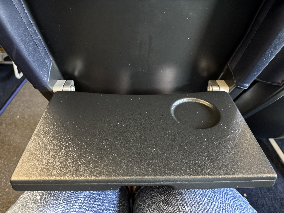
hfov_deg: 71.6
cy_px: 106
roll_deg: -1.8
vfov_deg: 56.8
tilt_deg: -38.8
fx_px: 197
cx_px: 142
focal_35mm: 24
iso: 1000
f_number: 1.78
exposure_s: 1/30
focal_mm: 6.76
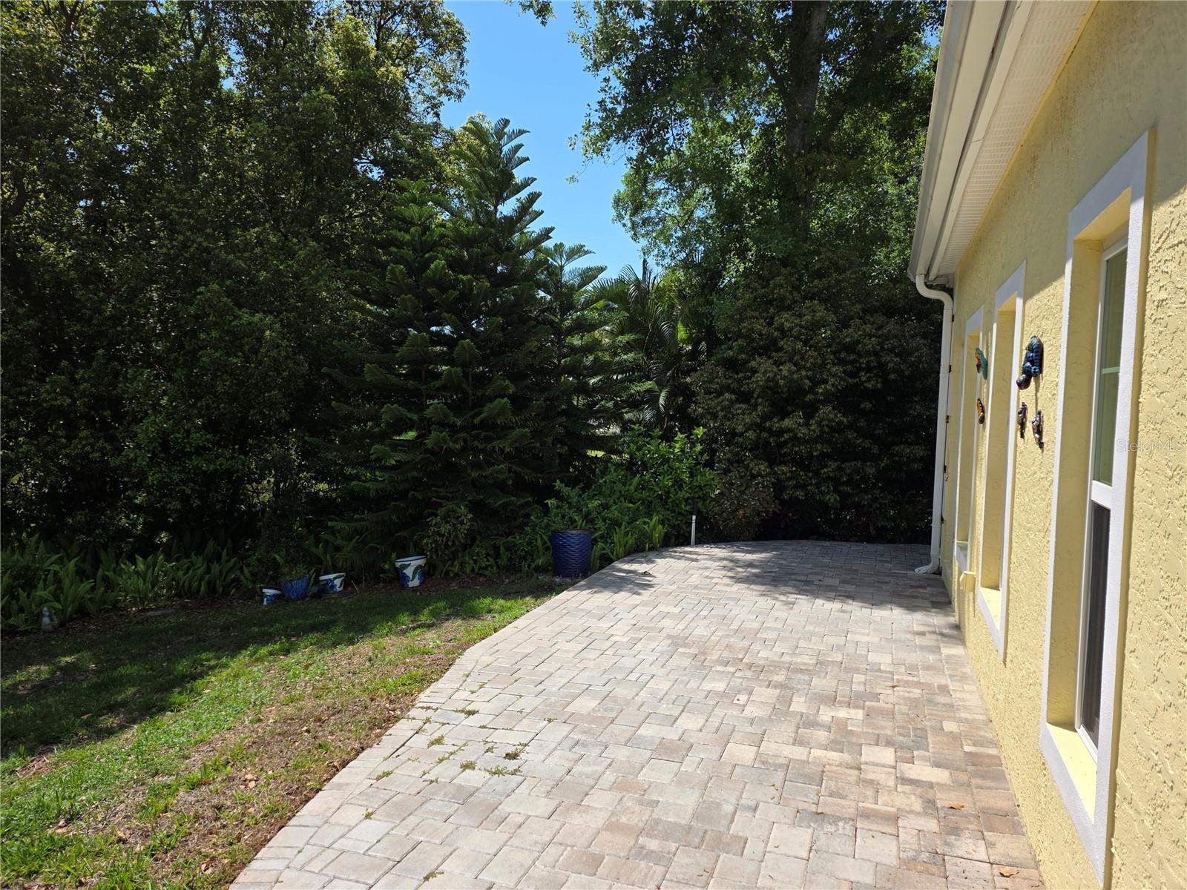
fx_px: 789
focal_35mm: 23
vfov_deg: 58.9
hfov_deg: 73.9
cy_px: 445
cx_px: 594
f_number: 1.7
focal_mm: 6.25
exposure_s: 1/5153
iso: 80
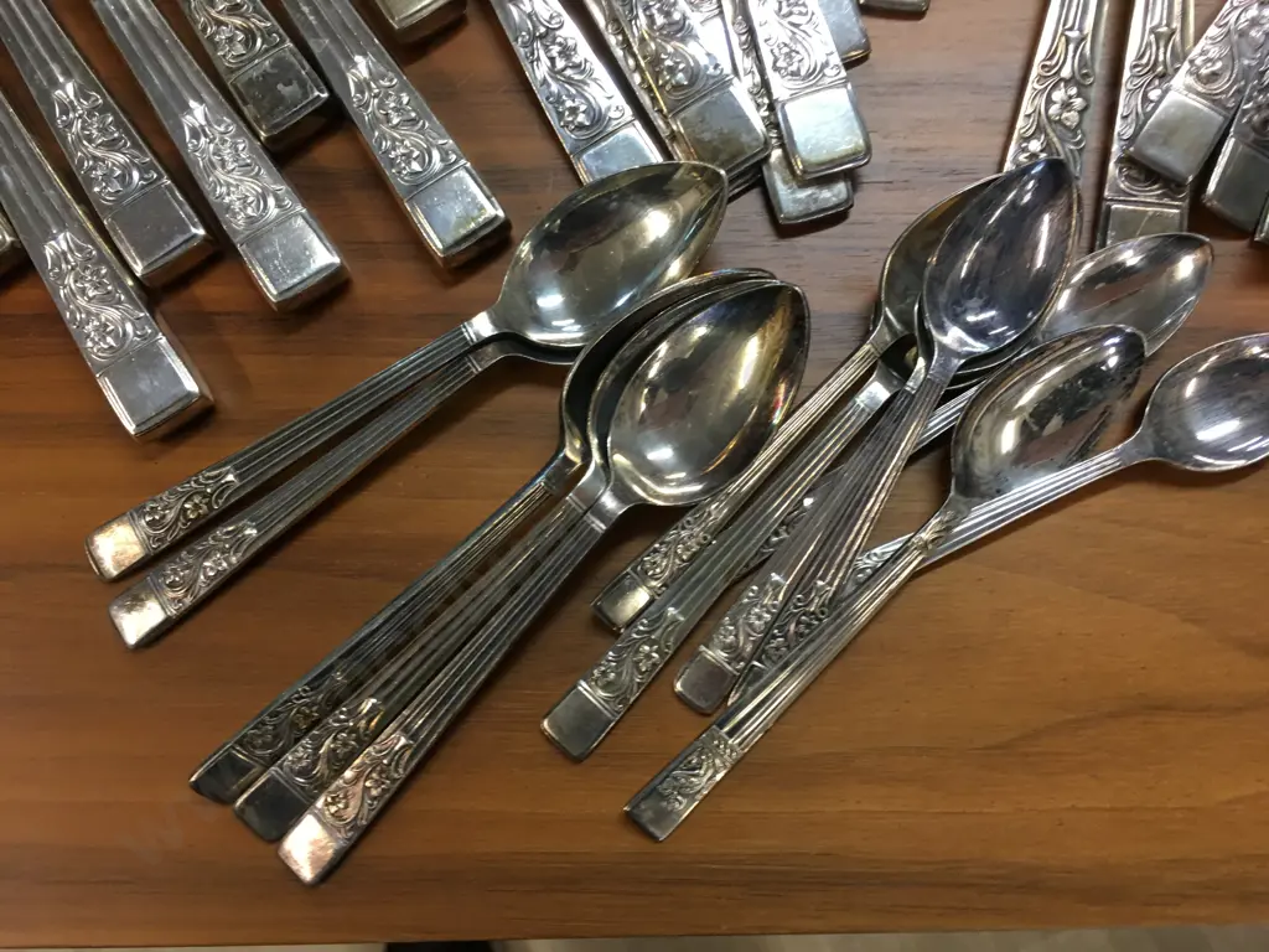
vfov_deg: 48.2
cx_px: 634
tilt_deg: -78.8
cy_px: 476
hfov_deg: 61.7
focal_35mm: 29
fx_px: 1063
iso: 64
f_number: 2.2
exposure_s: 1/33
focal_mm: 4.15
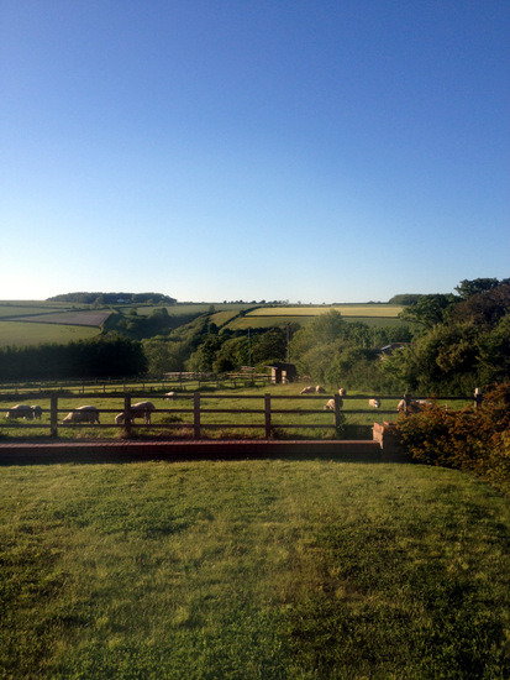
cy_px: 340
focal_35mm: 35
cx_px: 255
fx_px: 687
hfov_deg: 40.7
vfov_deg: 52.6
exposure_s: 1/986
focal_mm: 4.28
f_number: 2.4
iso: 50
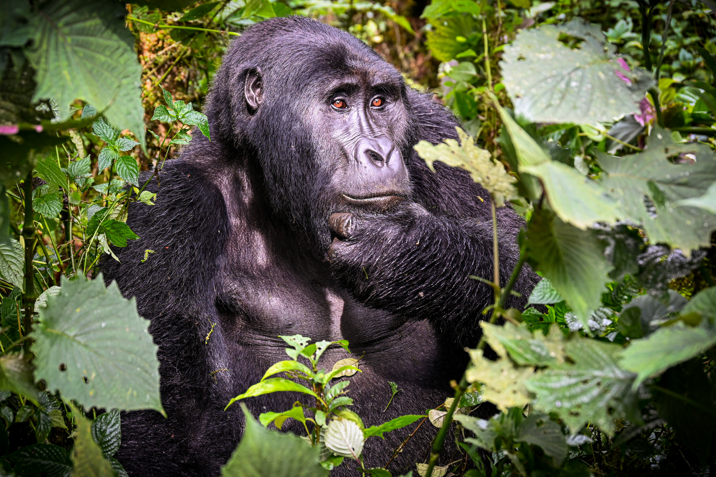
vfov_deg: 15.2
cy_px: 238
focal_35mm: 90
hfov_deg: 22.6
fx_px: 1789
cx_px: 358
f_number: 6.3
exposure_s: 1/100
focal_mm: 90
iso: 1000
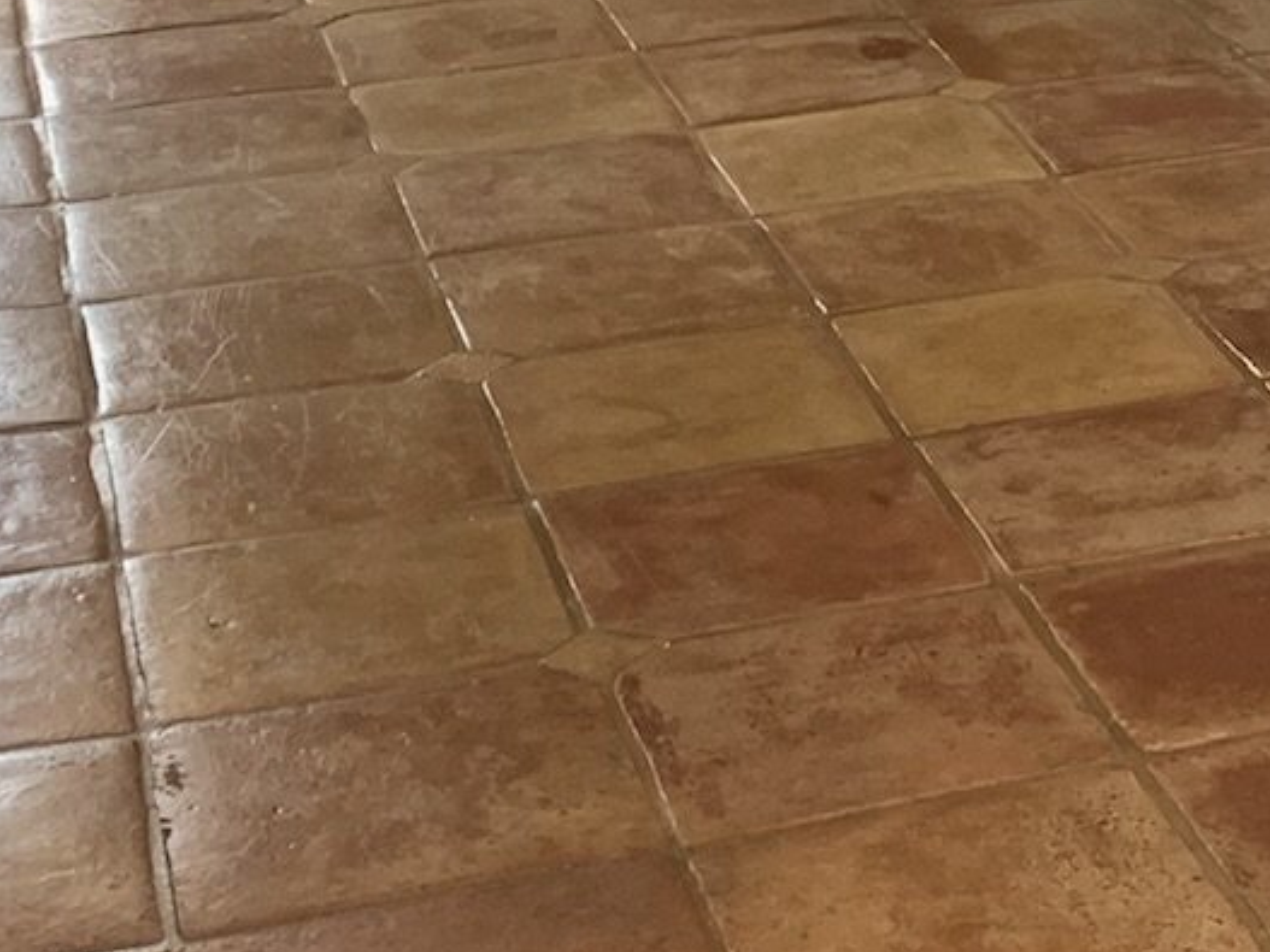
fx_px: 3705
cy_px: -386
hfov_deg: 18.7
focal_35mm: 101
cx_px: 1405
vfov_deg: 13.9
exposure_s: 1/73
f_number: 1.8
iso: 100
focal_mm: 4.25
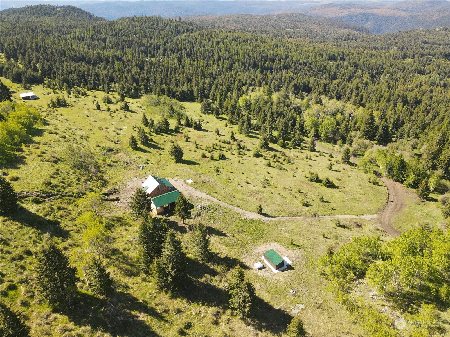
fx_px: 312
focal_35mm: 24
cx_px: 225
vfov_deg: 56.8
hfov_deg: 71.6
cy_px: 168
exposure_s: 1/200
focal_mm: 4.5
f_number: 2.8
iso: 100
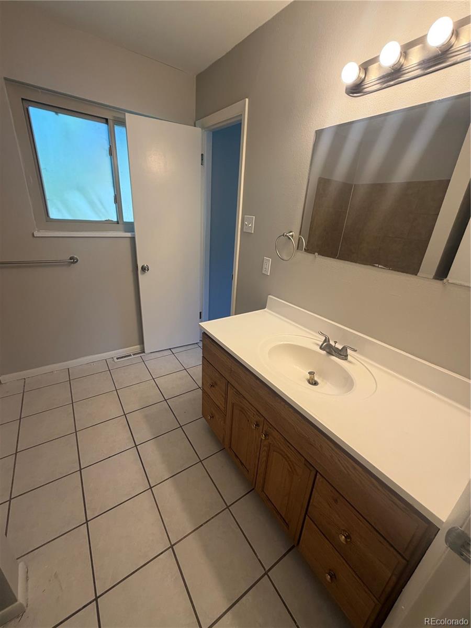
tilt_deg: -24.8
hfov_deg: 85.7
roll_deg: -2.8
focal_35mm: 14
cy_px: 314
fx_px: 254
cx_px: 236
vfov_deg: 102.1
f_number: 2.2
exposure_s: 1/120
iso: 125
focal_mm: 2.22
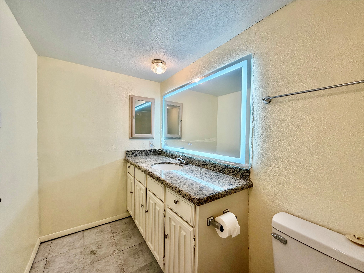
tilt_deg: -1.3
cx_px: 182
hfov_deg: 102.1
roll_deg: -0.5
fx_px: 147
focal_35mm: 14
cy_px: 136
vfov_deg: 85.7
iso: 125
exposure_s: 1/120
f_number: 2.2
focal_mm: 2.22
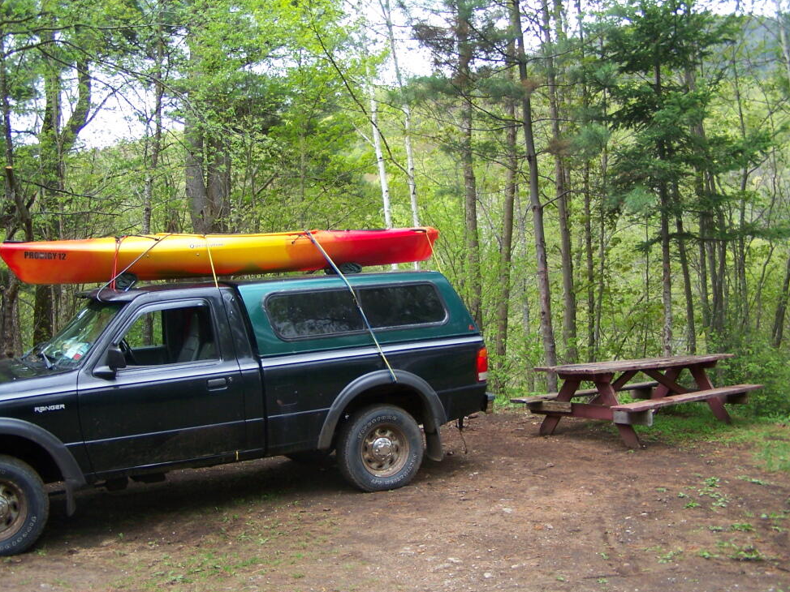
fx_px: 913
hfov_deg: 46.8
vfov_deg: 36.0
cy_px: 293
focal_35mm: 40
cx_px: 375
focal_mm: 6.3
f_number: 2.8
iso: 80
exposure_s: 1/40
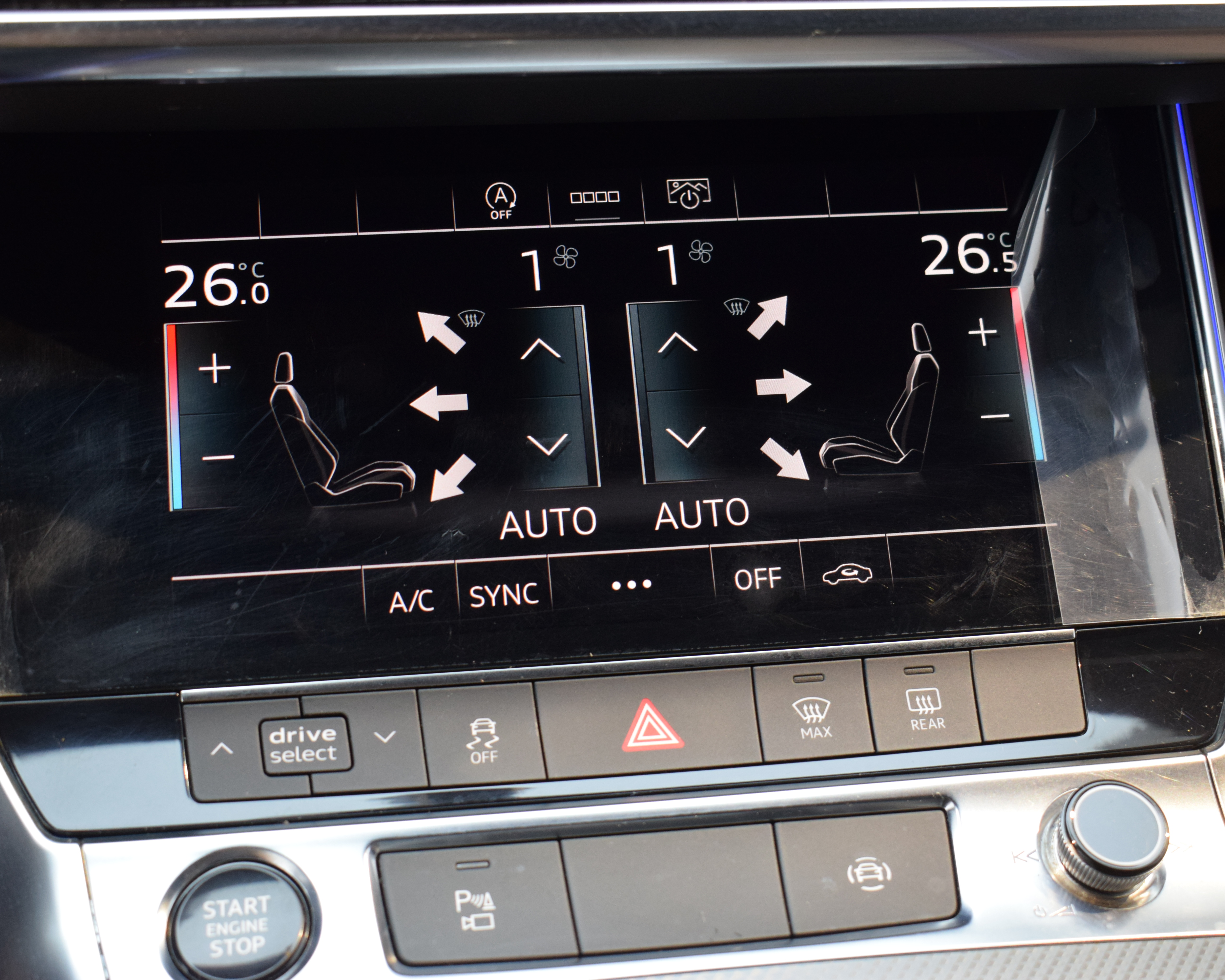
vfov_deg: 28.8
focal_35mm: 53
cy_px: 488
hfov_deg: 35.6
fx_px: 1906
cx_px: 583
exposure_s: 1/30
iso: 1000
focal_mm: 31
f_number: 5.6
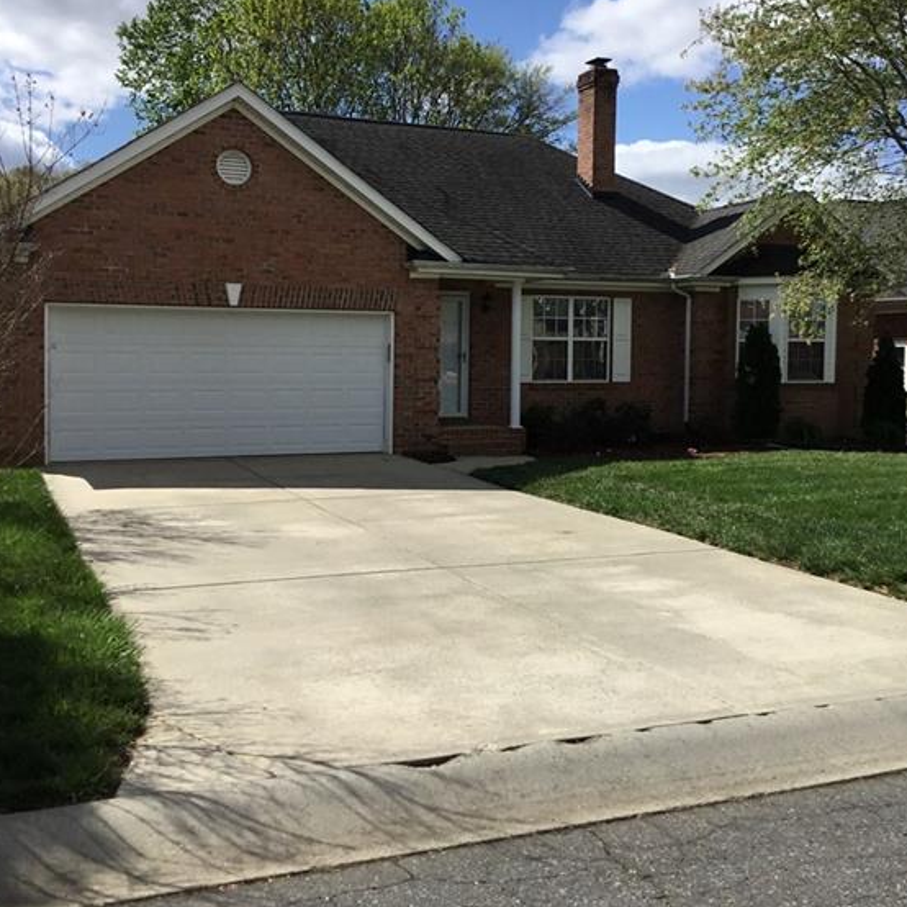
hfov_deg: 43.9
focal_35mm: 38
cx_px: 460
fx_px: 1126
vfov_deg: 43.7
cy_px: 386
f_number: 2.4
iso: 25
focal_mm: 3.3
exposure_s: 1/1733
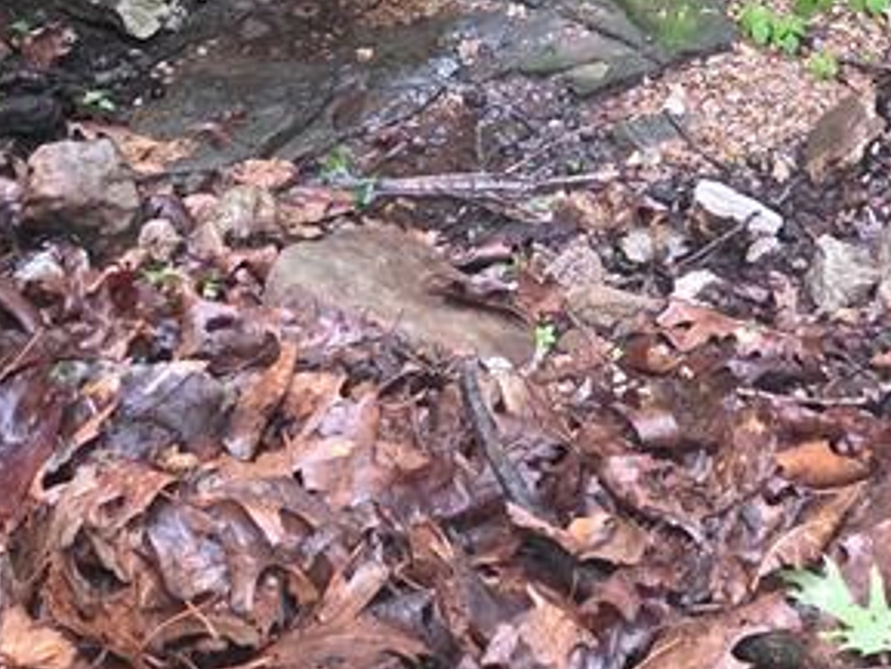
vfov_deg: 26.1
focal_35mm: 46
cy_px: -234
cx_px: 626
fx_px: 1185
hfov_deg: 40.5
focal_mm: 2.2
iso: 1250
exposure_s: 1/60
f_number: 1.9
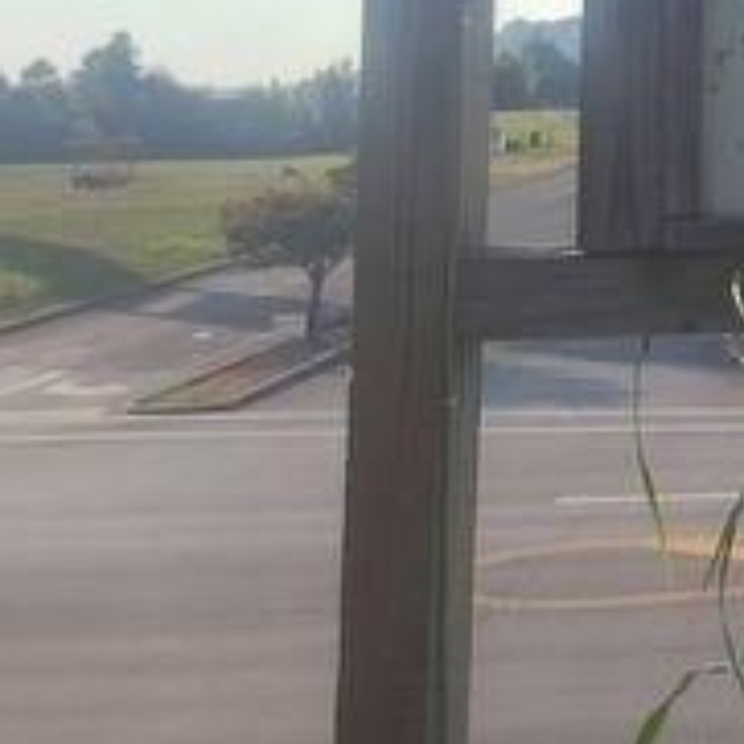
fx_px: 2188
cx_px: 1476
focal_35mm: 90
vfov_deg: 18.4
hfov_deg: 15.5
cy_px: -115
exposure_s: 1/1854
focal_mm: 5.56
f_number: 1.8
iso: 100
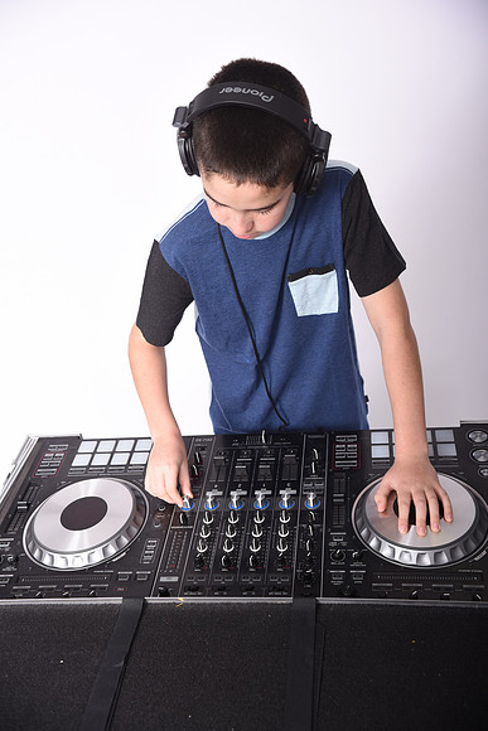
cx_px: 244
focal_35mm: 38
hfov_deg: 35.1
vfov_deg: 50.7
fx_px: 772
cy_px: 366
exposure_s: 1/250
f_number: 6.3
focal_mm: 38
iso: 200
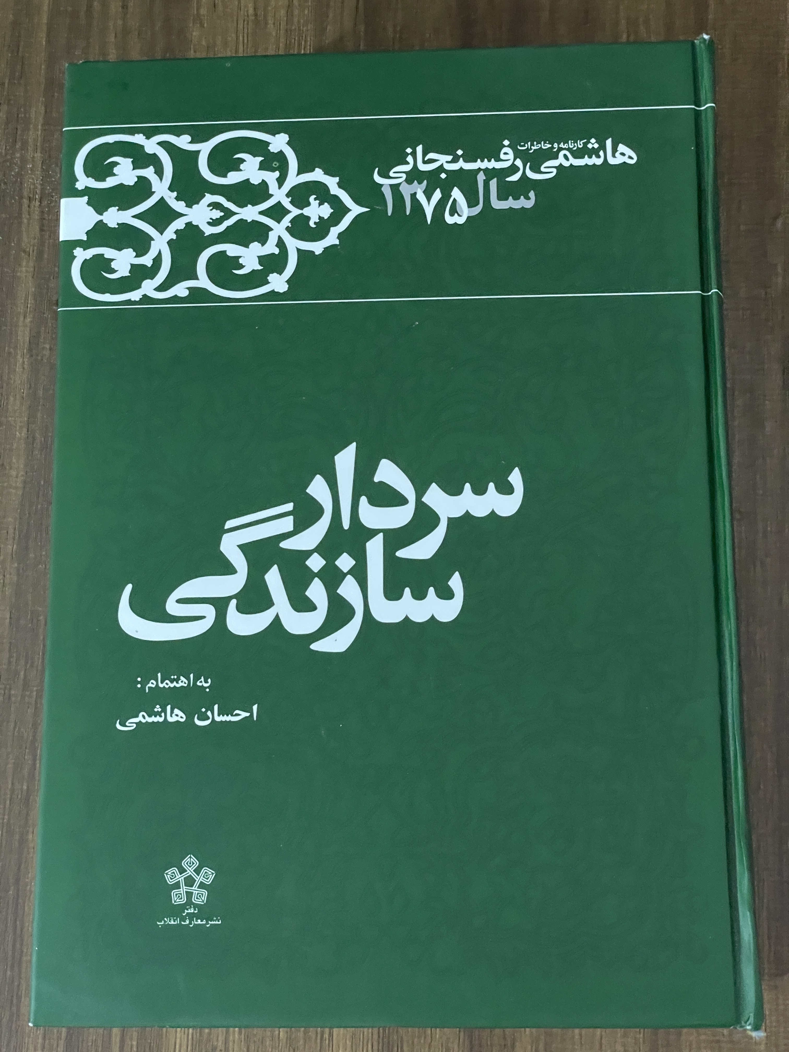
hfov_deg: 28.0
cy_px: 526
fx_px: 1580
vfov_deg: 36.8
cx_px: 394
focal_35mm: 52
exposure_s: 1/30
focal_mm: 6
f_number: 2
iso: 1250
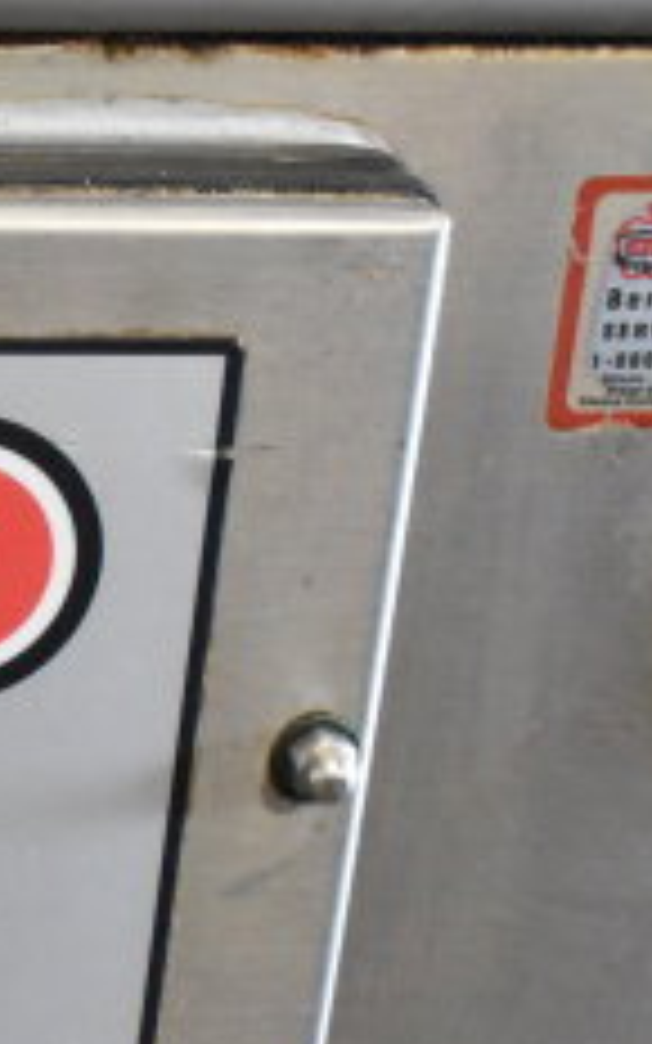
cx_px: -670
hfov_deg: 11.6
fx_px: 2853
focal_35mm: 100
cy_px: 655
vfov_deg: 20.7
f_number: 5.6
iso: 6400
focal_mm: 25
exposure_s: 1/125
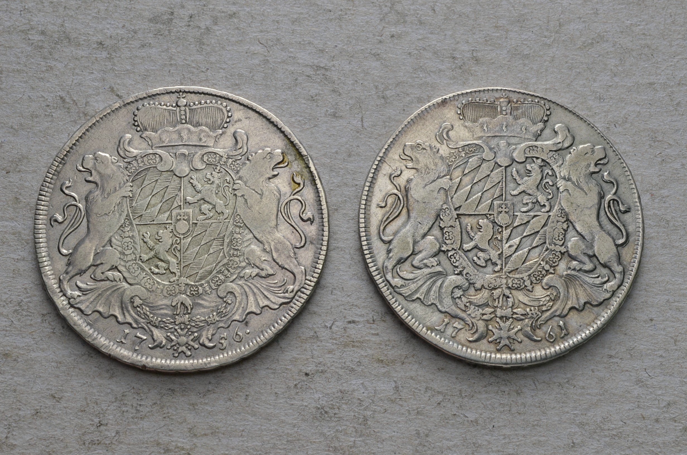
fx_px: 1314
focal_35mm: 69
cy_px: 228
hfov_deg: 29.3
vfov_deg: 19.6
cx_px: 344
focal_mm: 46
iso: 400
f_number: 14
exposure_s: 1/200
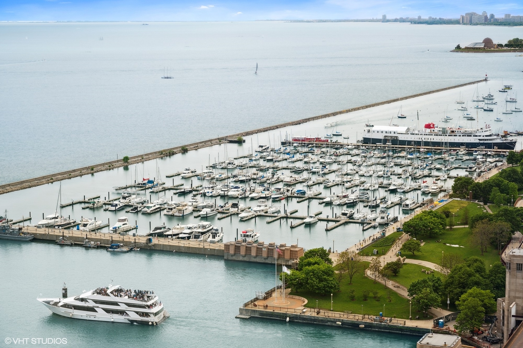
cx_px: 262
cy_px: 174
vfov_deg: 19.7
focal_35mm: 69
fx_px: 1002
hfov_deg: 29.3
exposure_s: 1/180
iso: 200
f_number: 9.5
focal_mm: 69
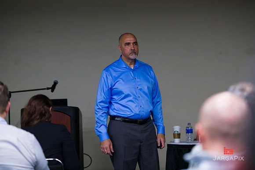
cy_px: 85
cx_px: 128
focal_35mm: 122
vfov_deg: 11.2
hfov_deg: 16.8
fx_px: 864
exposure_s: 1/200
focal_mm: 122
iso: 1600
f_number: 3.2
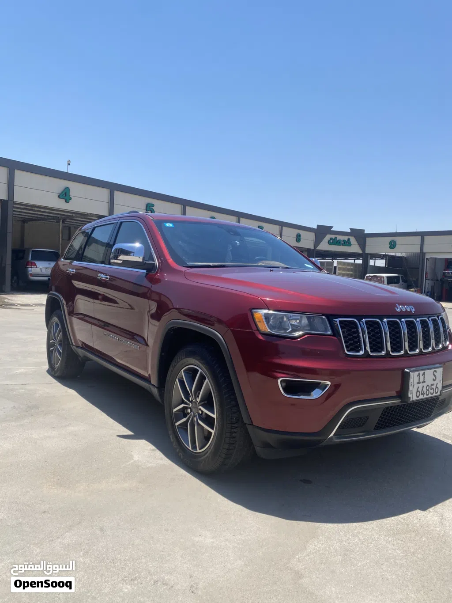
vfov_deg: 67.3
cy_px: 302
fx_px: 453
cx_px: 226
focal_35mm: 26
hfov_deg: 53.1
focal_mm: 4.25
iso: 32
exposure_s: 1/2755
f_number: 1.8
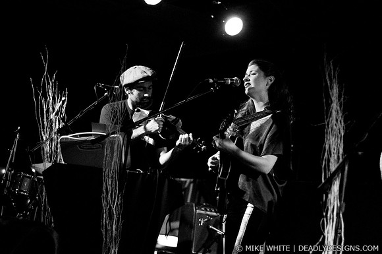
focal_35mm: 75
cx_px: 191
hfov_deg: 27.0
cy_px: 127
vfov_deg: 18.1
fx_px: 795
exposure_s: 1/40
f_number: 1.8
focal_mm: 50
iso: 1000
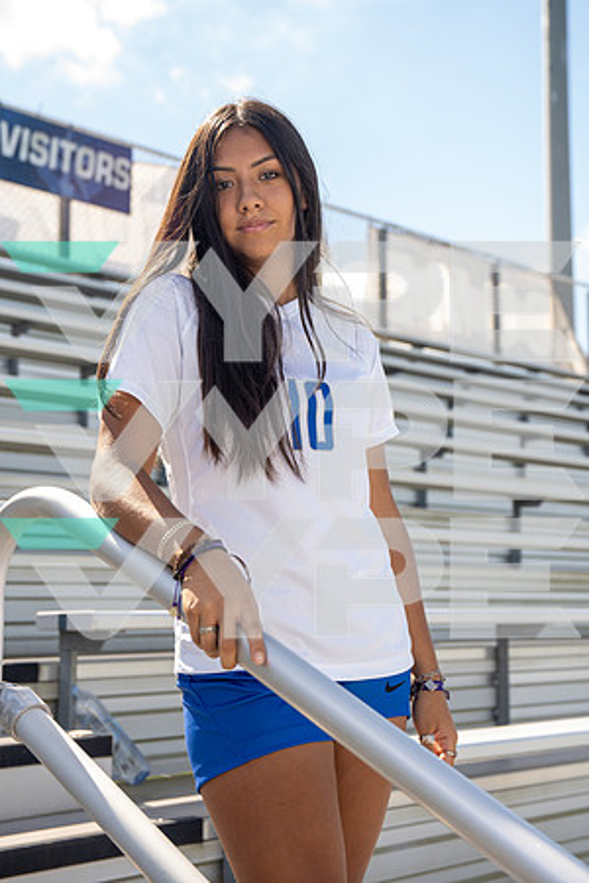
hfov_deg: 25.5
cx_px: 294
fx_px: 1301
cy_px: 442
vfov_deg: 37.5
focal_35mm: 53
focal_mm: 53
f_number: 4.5
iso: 50
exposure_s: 1/200
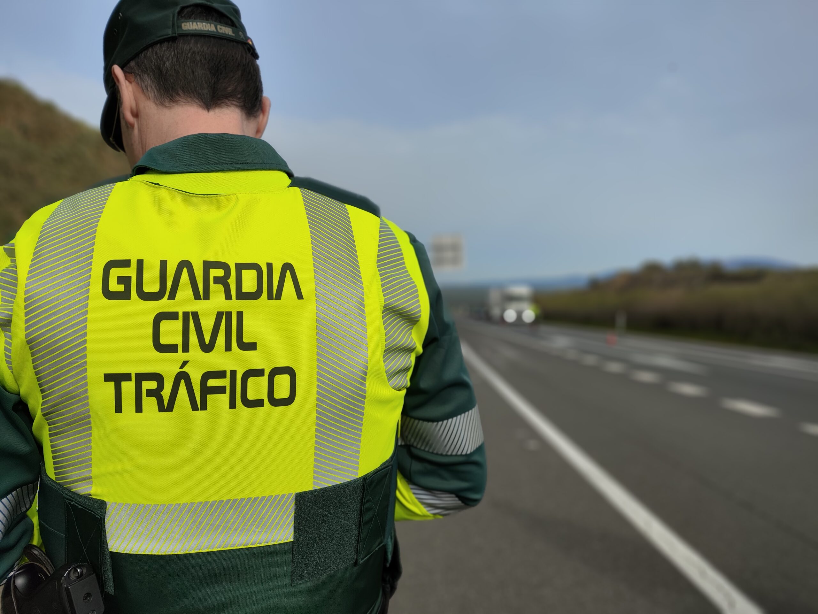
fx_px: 591
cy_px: 307
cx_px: 409
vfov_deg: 54.9
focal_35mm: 25
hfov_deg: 69.4
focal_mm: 4.71
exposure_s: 1/2247
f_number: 1.79
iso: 50
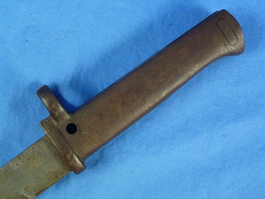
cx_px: 132
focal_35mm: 61
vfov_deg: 24.0
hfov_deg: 31.7
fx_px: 467
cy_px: 100
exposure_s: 1/60
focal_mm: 10.9
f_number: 4.5
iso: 400
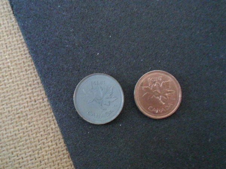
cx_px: 113
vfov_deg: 44.2
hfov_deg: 56.8
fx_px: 209
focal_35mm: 32
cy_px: 84
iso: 480
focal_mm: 5.7
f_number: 3.7
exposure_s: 1/15
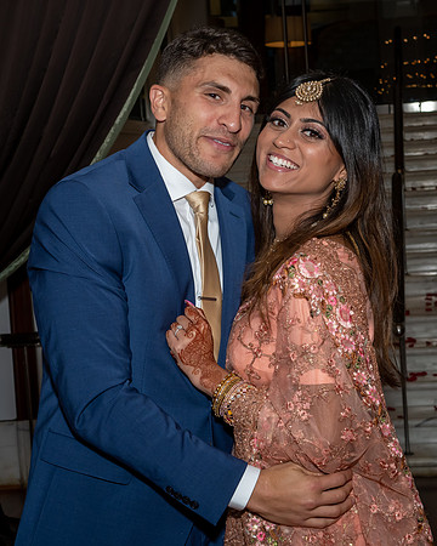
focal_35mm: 82
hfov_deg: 18.6
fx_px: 1331
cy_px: 233
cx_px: 176
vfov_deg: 23.2
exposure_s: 1/250
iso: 500
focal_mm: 34
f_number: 6.3
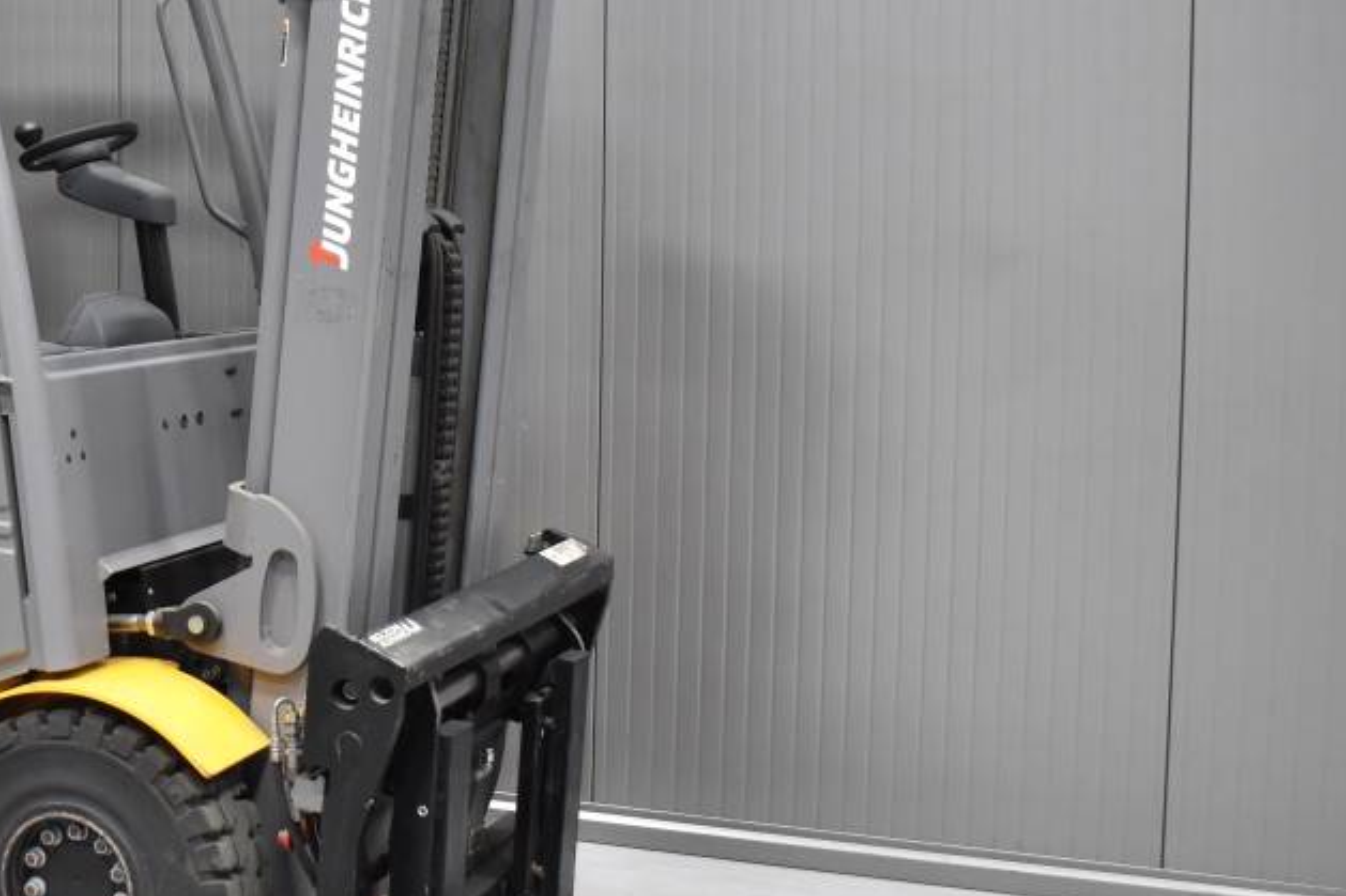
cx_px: 68
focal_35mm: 63
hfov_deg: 30.1
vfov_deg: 21.5
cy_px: 374
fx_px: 2355
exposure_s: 1/40
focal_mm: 22
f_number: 4.5
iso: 1600
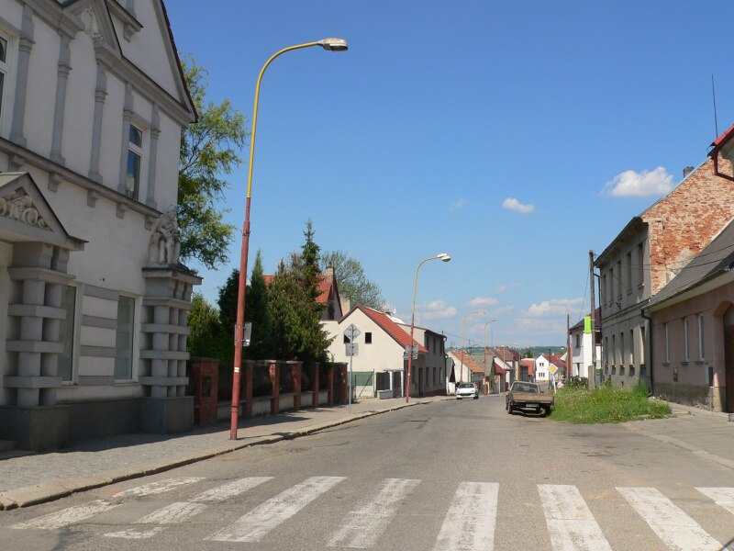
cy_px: 276
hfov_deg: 51.4
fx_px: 763
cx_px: 367
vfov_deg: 39.7
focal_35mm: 36
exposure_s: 1/500
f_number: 5.2
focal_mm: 6
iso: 80
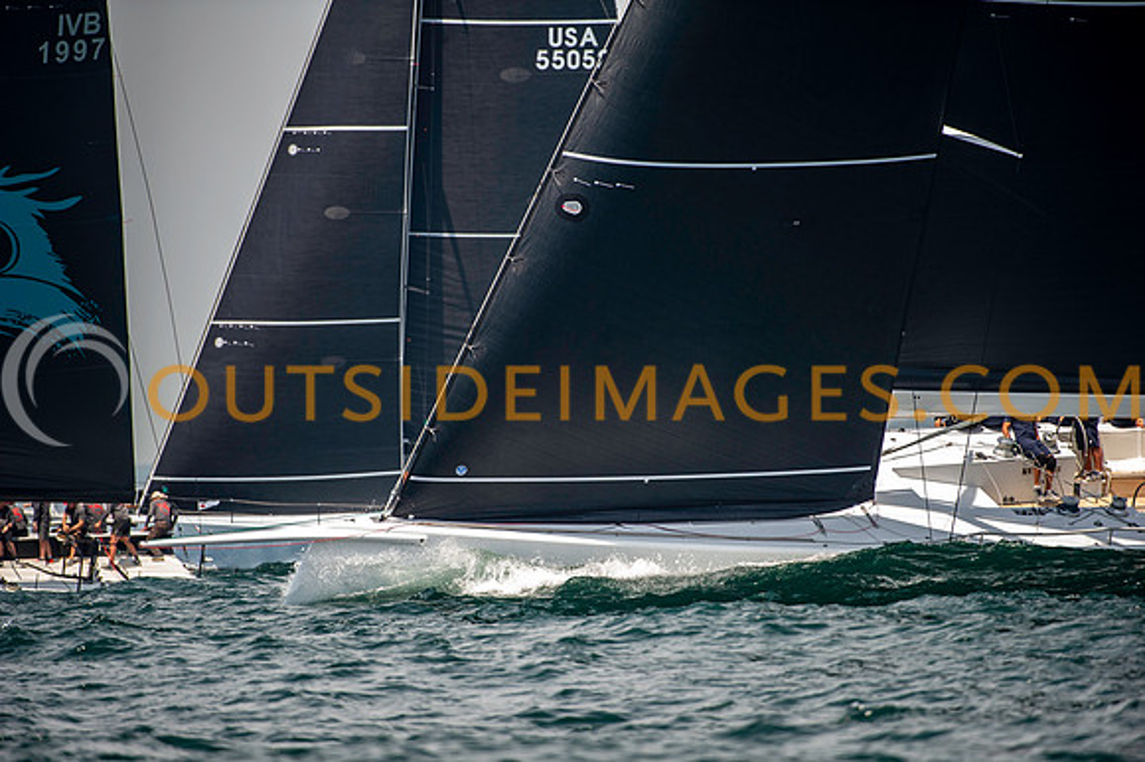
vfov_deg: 3.4
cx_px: 572
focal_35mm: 400
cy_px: 381
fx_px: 12714
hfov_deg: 5.2
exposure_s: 1/1250
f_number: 5
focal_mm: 400
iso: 400
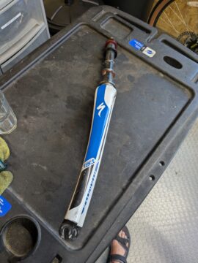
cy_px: 132
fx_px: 191
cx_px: 99
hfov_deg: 54.9
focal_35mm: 25
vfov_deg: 69.4
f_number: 1.89
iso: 105
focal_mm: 5.43
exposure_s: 1/100
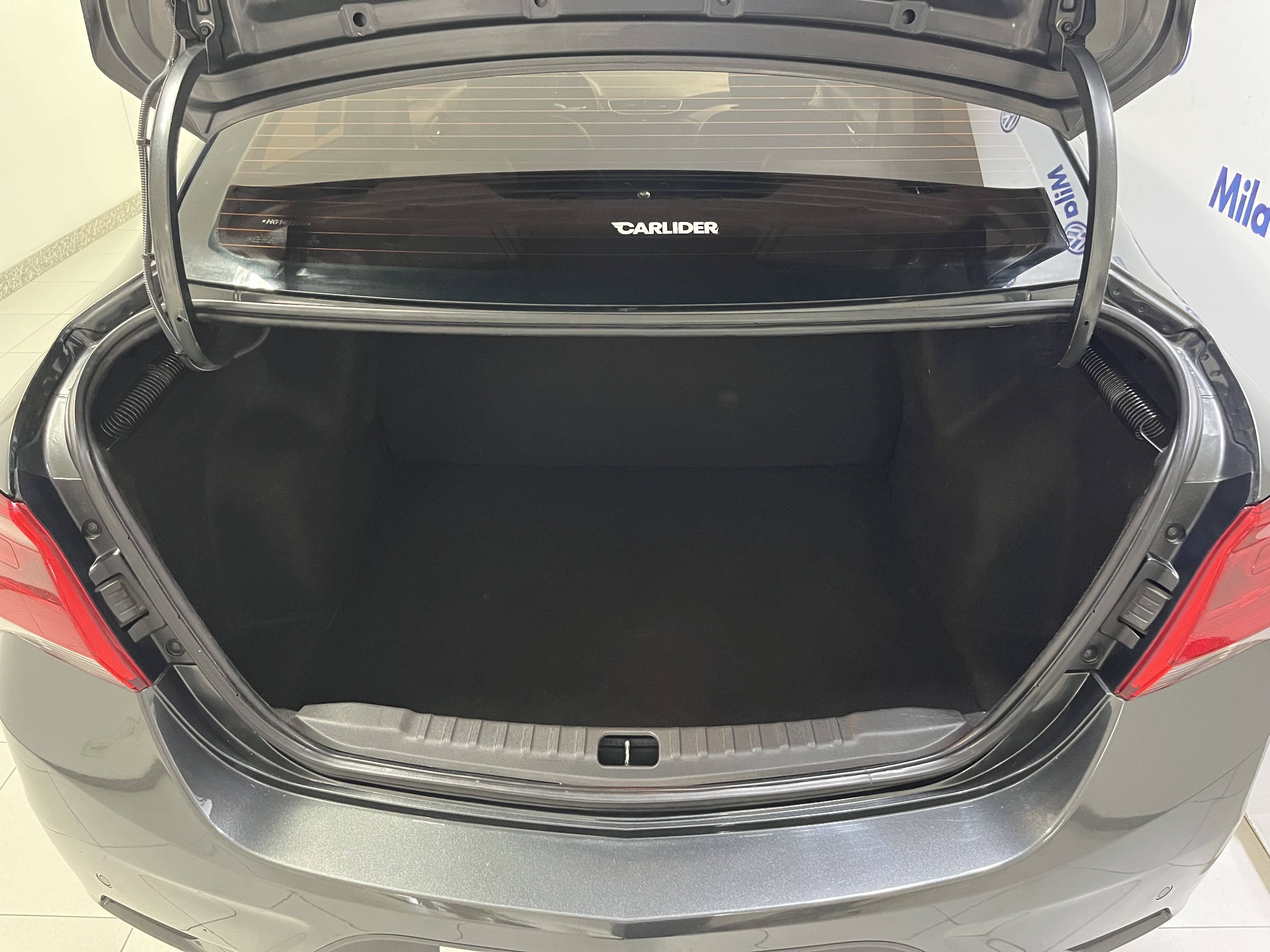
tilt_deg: -31.1
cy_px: 476
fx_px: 954
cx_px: 635
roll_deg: +0.2
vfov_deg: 53.1
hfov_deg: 67.3
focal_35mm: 26
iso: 1000
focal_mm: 5.1
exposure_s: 1/30
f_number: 1.6
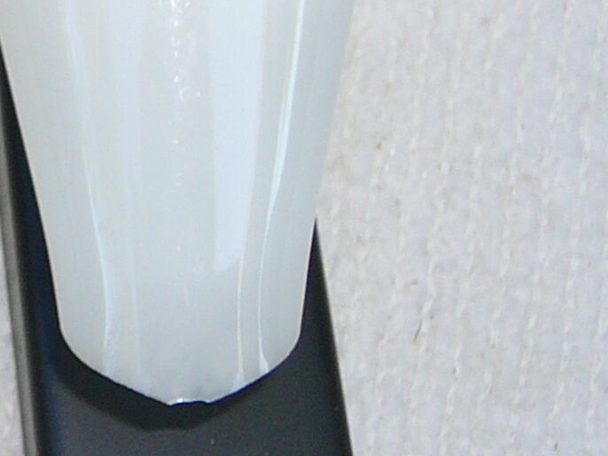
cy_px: -176
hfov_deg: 11.0
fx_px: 2950
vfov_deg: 8.7
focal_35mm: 168
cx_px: -496
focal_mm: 6.7
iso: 80
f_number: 3.2
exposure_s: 1/100
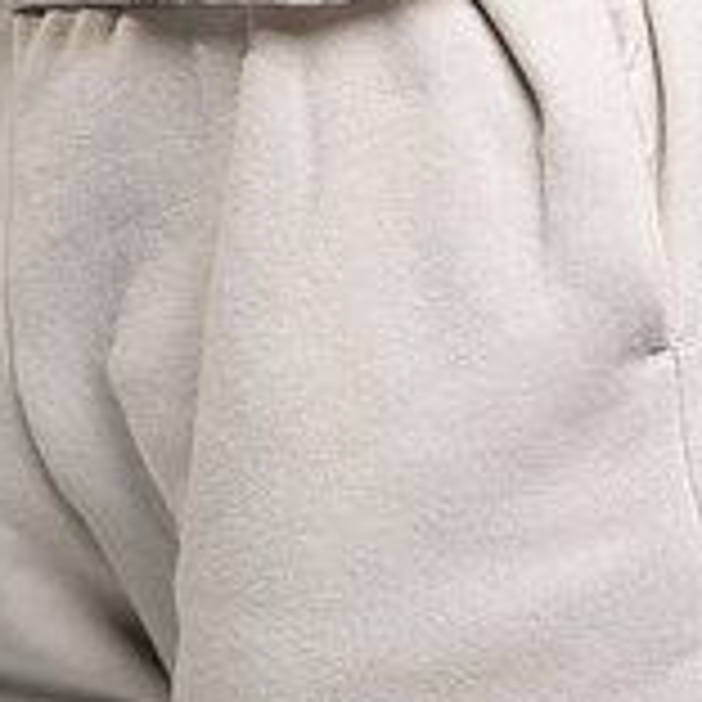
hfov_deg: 8.4
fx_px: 4795
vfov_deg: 8.4
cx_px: 297
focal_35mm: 209
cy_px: 117
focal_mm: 85
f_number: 4
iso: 200
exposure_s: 1/160
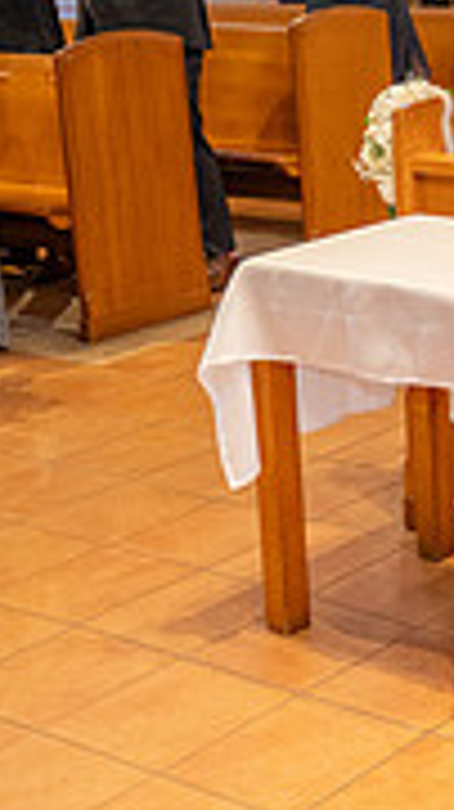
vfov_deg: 25.5
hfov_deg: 13.0
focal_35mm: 81
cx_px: 904
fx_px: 1737
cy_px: 106
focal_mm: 24
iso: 1600
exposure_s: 1/160
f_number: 2.8
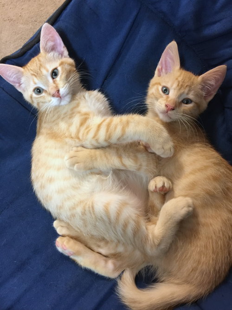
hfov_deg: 48.2
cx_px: 116
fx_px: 259
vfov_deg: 61.7
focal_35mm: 29
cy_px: 155
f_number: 2.2
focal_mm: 4.15
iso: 125
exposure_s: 1/10
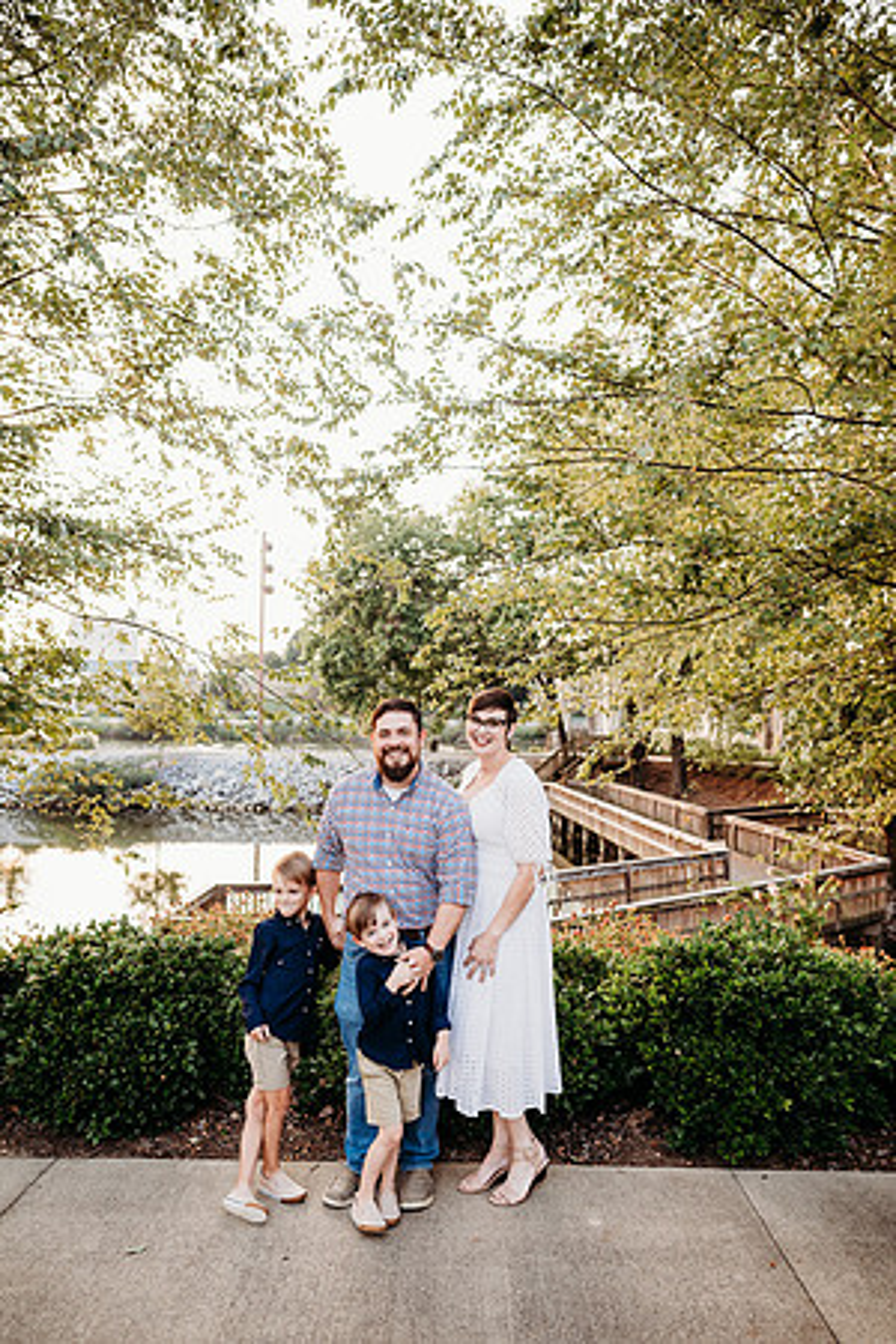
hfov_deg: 53.1
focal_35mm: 24
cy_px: 672
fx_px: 896
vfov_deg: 73.7
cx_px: 448
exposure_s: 1/200
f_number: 3.2
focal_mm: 24
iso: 320
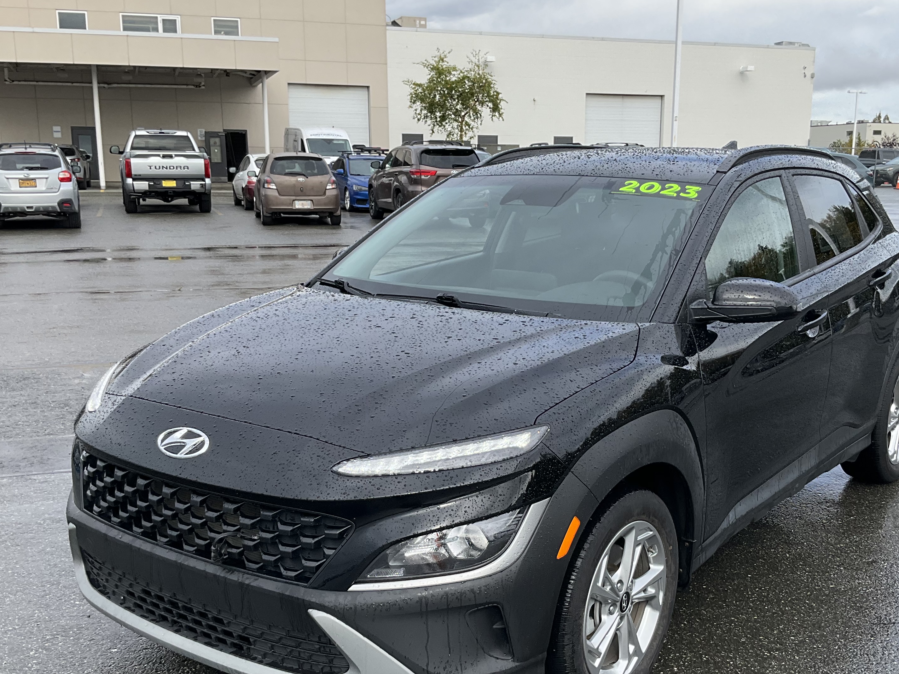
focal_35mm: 41
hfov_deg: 45.6
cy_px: 414
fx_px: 1065
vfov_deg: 35.0
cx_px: 517
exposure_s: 1/545
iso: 25
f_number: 1.8
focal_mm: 3
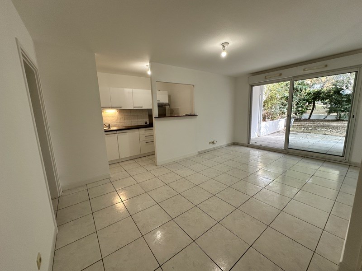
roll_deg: +1.7
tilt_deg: -9.7
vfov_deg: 85.7
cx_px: 181
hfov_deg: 102.1
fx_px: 146
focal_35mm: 14
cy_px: 136
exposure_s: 1/99
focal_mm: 2.22
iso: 100
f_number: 2.2
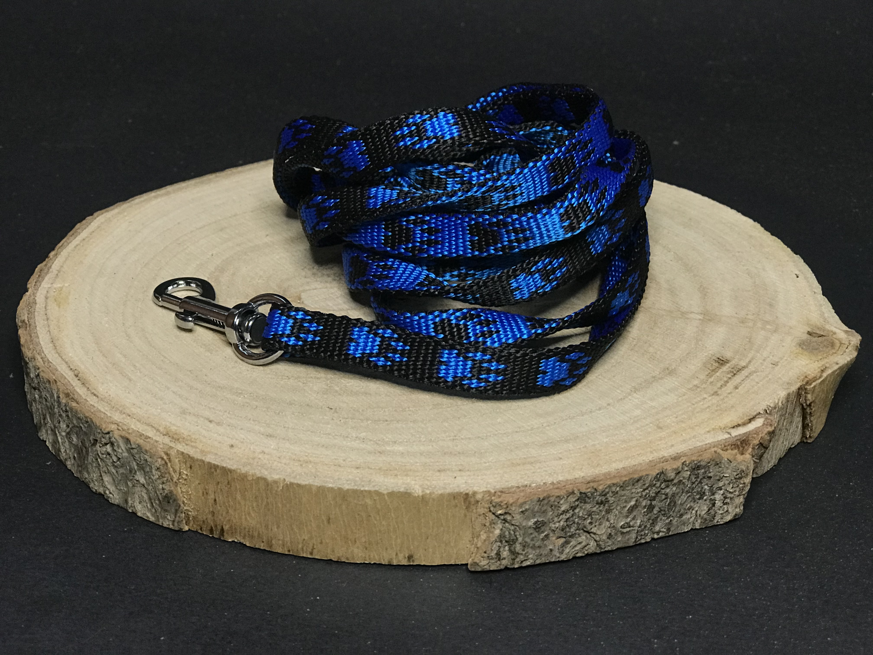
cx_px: 436
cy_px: 328
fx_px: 1438
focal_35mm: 57
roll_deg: -3.1
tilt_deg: -30.0
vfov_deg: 25.7
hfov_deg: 33.8
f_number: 2.8
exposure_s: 1/50
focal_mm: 6.6
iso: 100
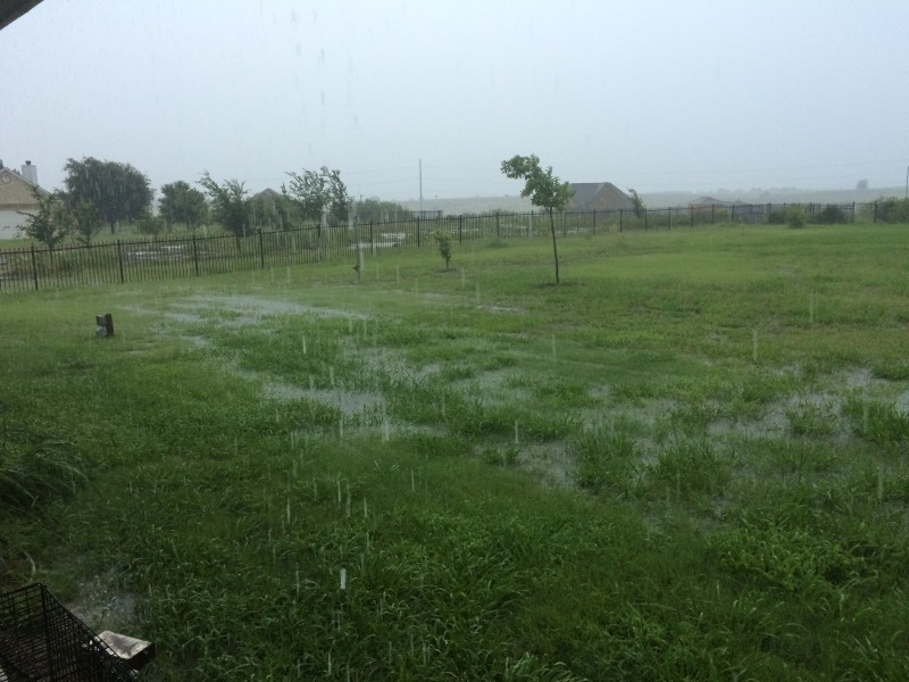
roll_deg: +1.1
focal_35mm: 29
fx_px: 762
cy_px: 341
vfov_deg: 48.2
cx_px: 454
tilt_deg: -11.5
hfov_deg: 61.7
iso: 64
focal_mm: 4.15
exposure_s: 1/30
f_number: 2.2
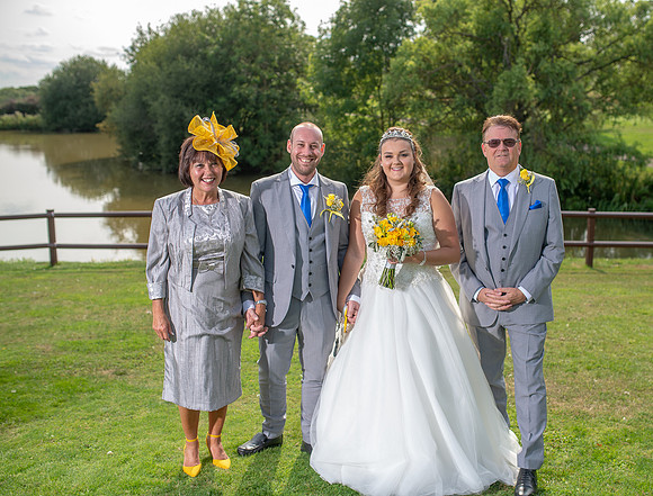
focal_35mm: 38
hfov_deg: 48.3
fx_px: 725
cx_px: 373
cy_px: 248
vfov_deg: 37.8
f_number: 2.8
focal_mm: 35
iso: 100
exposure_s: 1/800
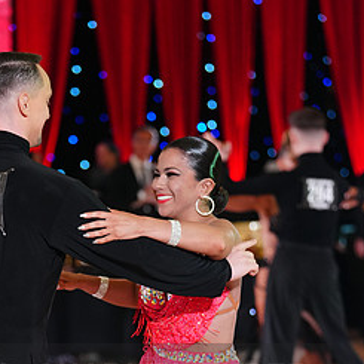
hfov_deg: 9.2
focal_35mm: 191
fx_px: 2272
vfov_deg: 9.1
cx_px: 127
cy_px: 394
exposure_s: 1/400
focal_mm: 95
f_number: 2.8
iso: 2500
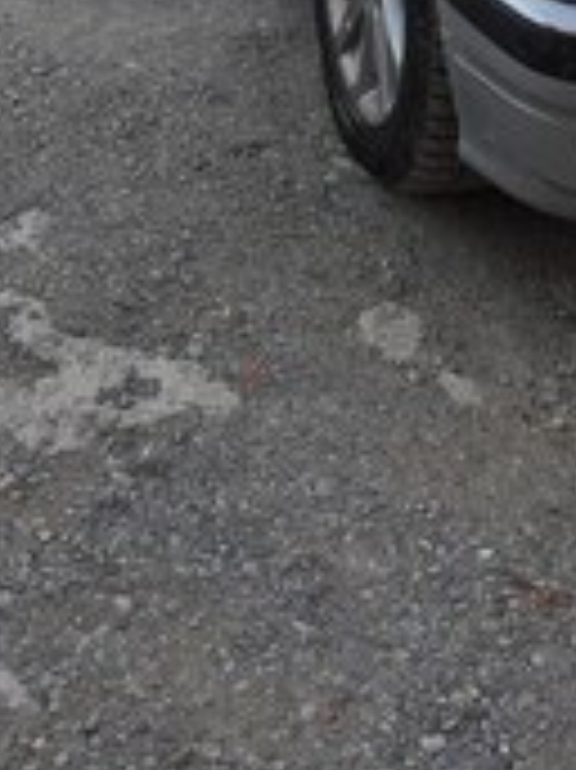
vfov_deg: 20.7
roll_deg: -2.2
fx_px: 1866
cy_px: -293
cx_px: 360
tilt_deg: -20.4
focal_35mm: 84
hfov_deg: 17.5
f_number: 2.2
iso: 40
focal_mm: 4.15
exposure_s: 1/100
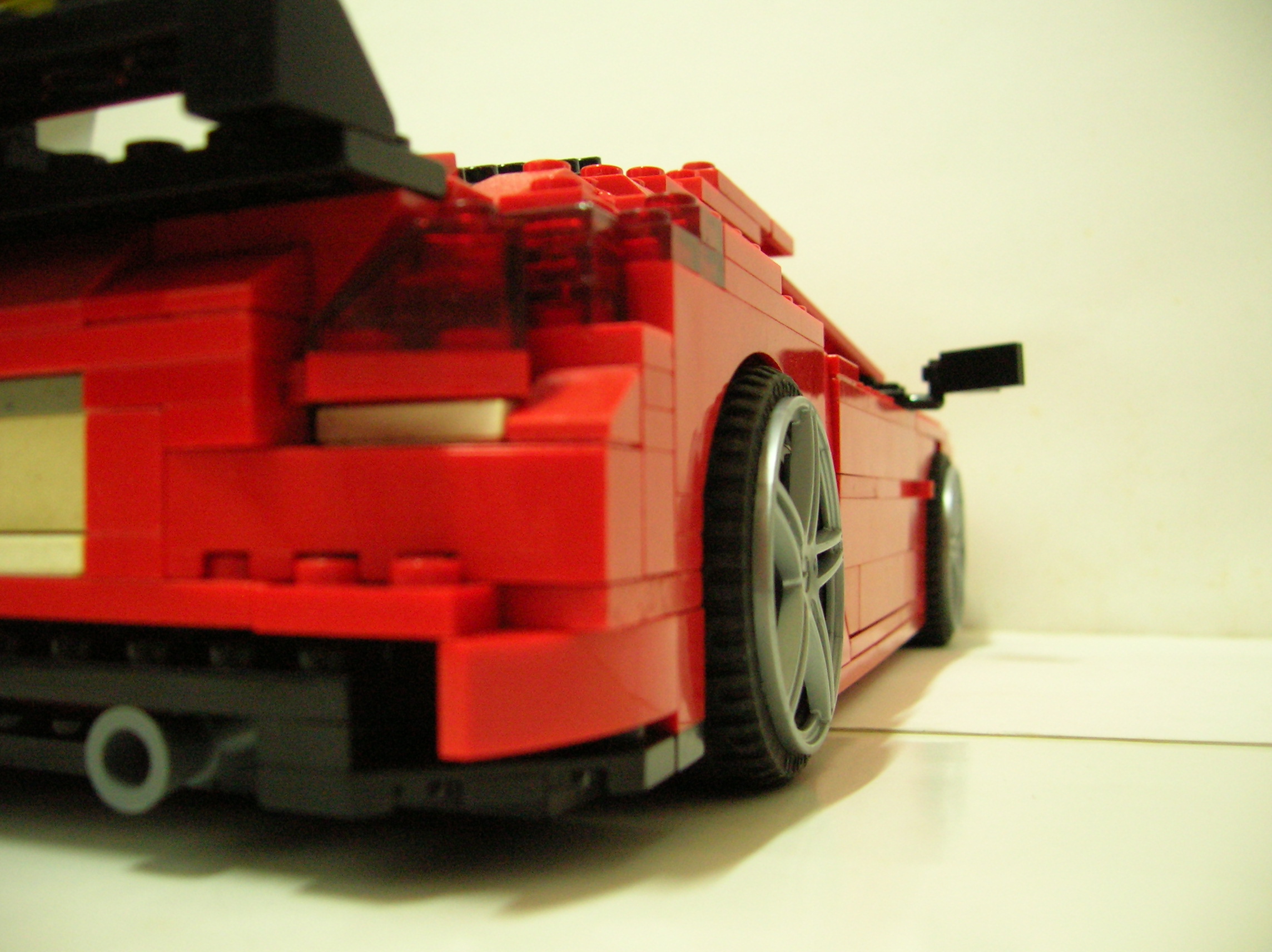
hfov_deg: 54.0
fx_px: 1248
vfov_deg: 41.7
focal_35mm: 34
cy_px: 476
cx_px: 636
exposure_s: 1/3.8
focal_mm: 5.7
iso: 200
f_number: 2.9
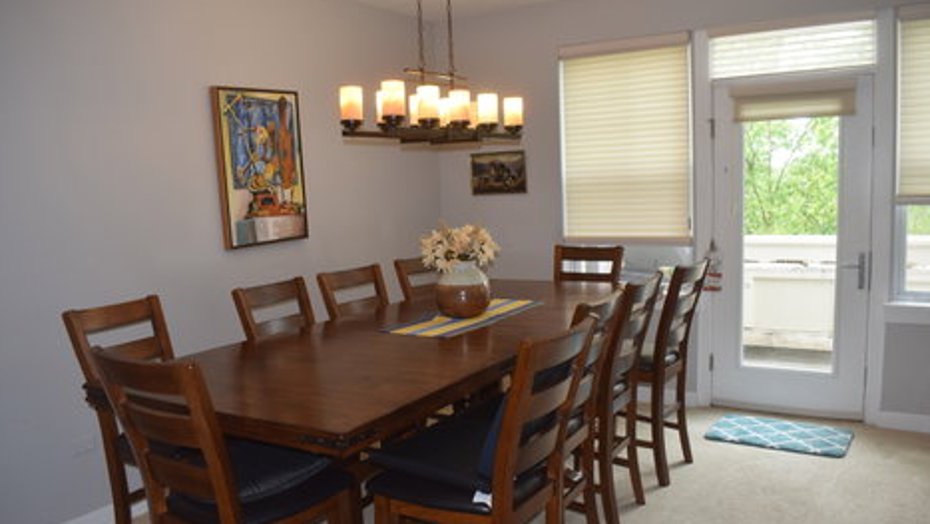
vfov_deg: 40.2
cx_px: 469
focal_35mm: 29
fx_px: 715
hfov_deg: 66.0
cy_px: 289
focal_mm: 18
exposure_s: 1/125
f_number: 5.6
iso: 640
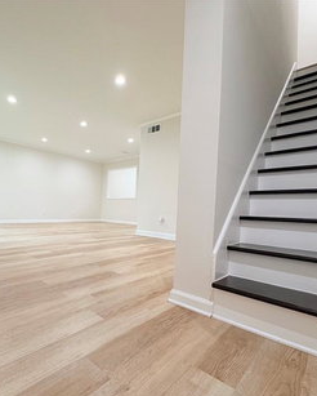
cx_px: 106
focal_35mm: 19
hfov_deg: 69.0
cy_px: 205
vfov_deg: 83.2
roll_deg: -1.7
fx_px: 223
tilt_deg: +0.6
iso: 200
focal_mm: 2.22
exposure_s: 1/60
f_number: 2.2
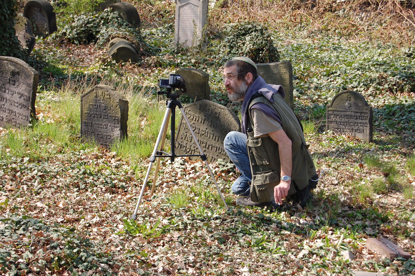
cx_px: 208
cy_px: 138
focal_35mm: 82
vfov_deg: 16.5
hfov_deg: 24.6
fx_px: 950
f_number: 6.3
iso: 200
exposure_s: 1/160
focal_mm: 55
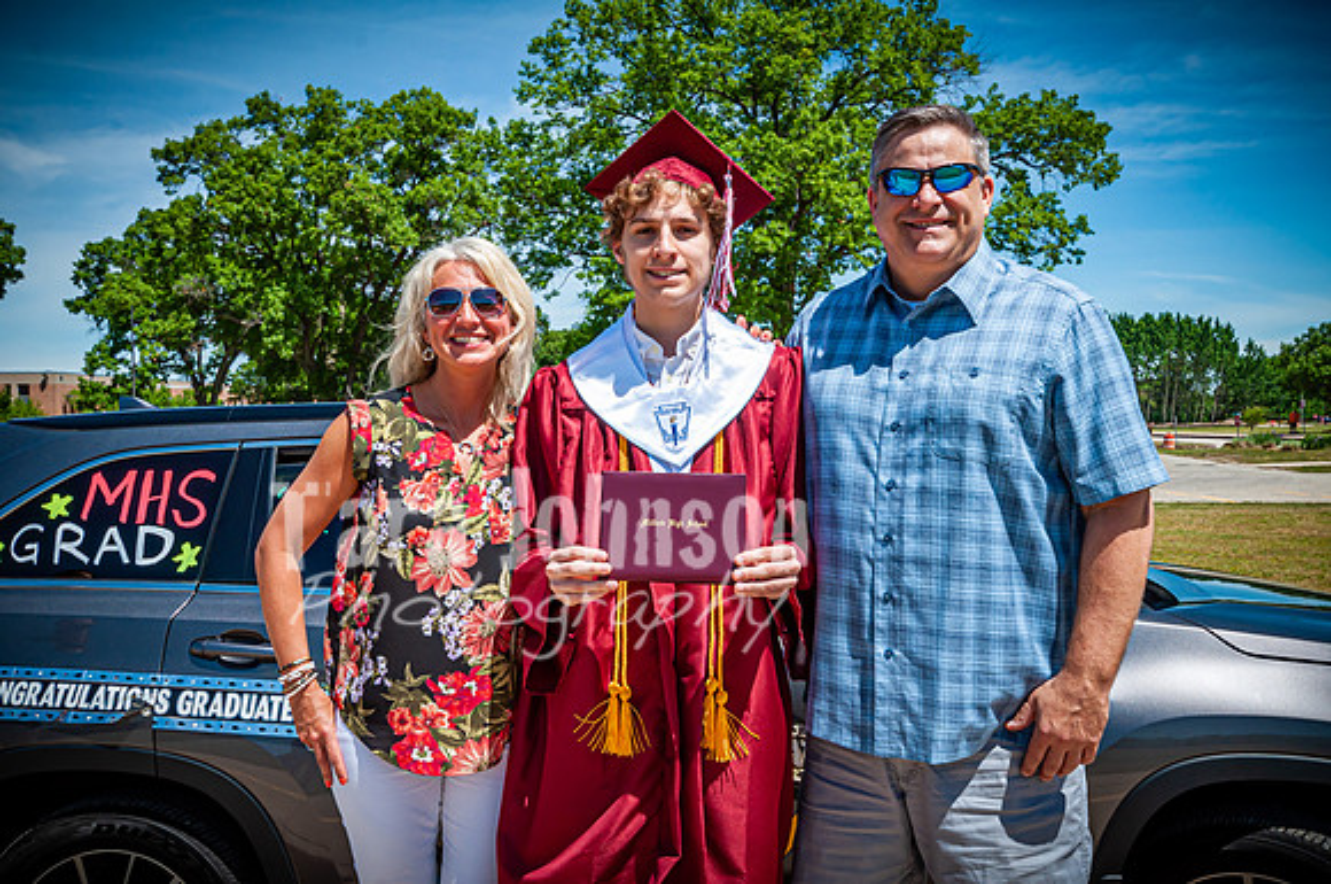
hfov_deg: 53.2
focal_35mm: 36
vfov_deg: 36.8
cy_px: 442
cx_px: 666
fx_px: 1329
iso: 200
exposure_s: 1/400
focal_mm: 24
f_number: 10
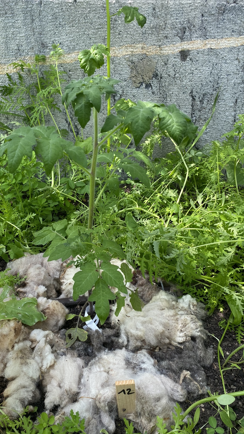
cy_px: 214
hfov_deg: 39.7
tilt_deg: -30.0
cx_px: 80
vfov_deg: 66.1
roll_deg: +1.0
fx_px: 334
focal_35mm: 29
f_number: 1.8
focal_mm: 4.25
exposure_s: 1/288
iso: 32
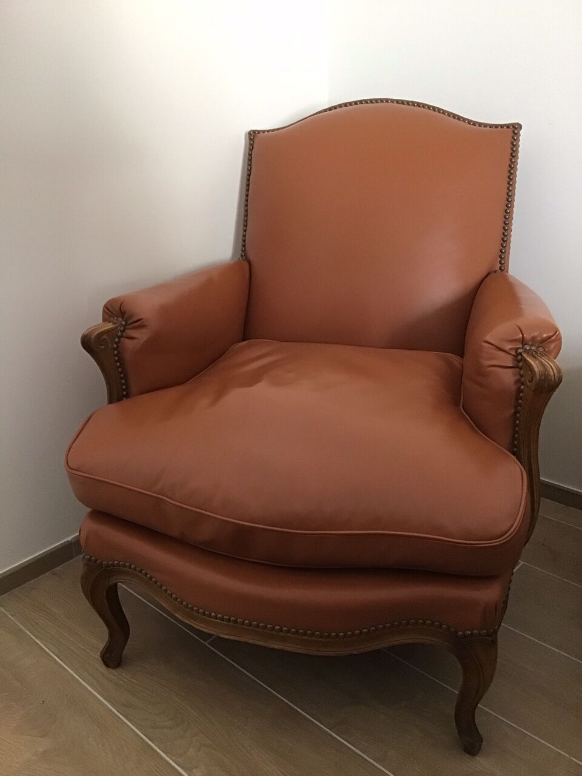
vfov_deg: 58.4
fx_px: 695
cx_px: 291
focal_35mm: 31
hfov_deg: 45.4
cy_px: 388
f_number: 2.4
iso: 200
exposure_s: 1/20
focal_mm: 3.3
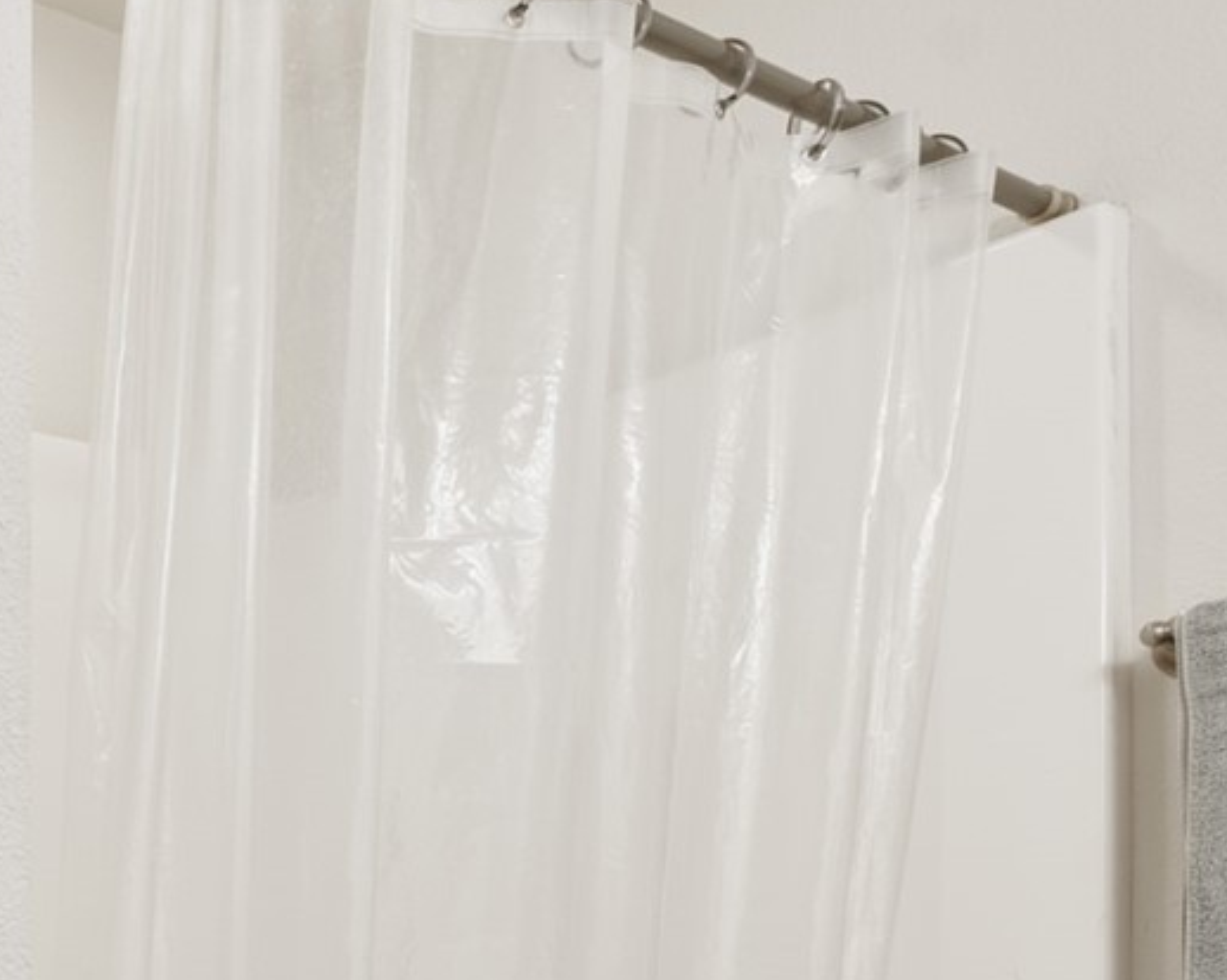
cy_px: 1311
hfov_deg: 23.9
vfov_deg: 22.7
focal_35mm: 59
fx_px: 2142
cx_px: -694
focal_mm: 16
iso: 160
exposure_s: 1/125
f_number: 8
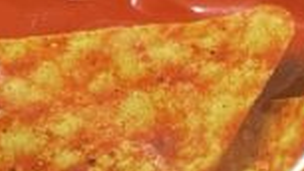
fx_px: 1531
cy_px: 155
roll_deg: -0.9
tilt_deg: -22.3
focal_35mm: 190
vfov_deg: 6.4
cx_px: 111
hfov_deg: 11.3
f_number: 1.6
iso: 200
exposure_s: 1/60
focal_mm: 4.2
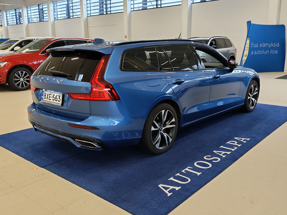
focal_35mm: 34
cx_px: 144
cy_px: 108
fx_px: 282
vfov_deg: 41.8
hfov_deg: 54.0
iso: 250
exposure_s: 1/100
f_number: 1.9
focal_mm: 6.12
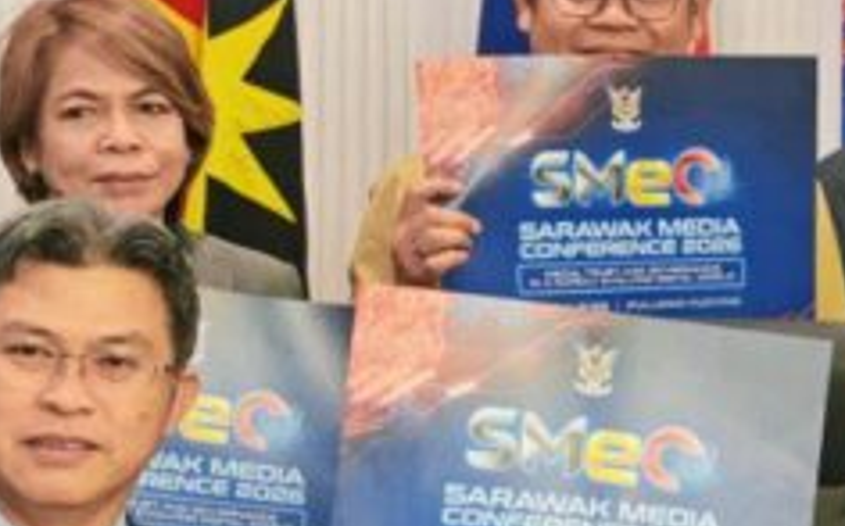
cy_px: 386
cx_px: 942
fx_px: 3290
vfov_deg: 9.1
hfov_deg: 14.3
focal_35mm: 143
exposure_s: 1/100
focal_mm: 6.83
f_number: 2
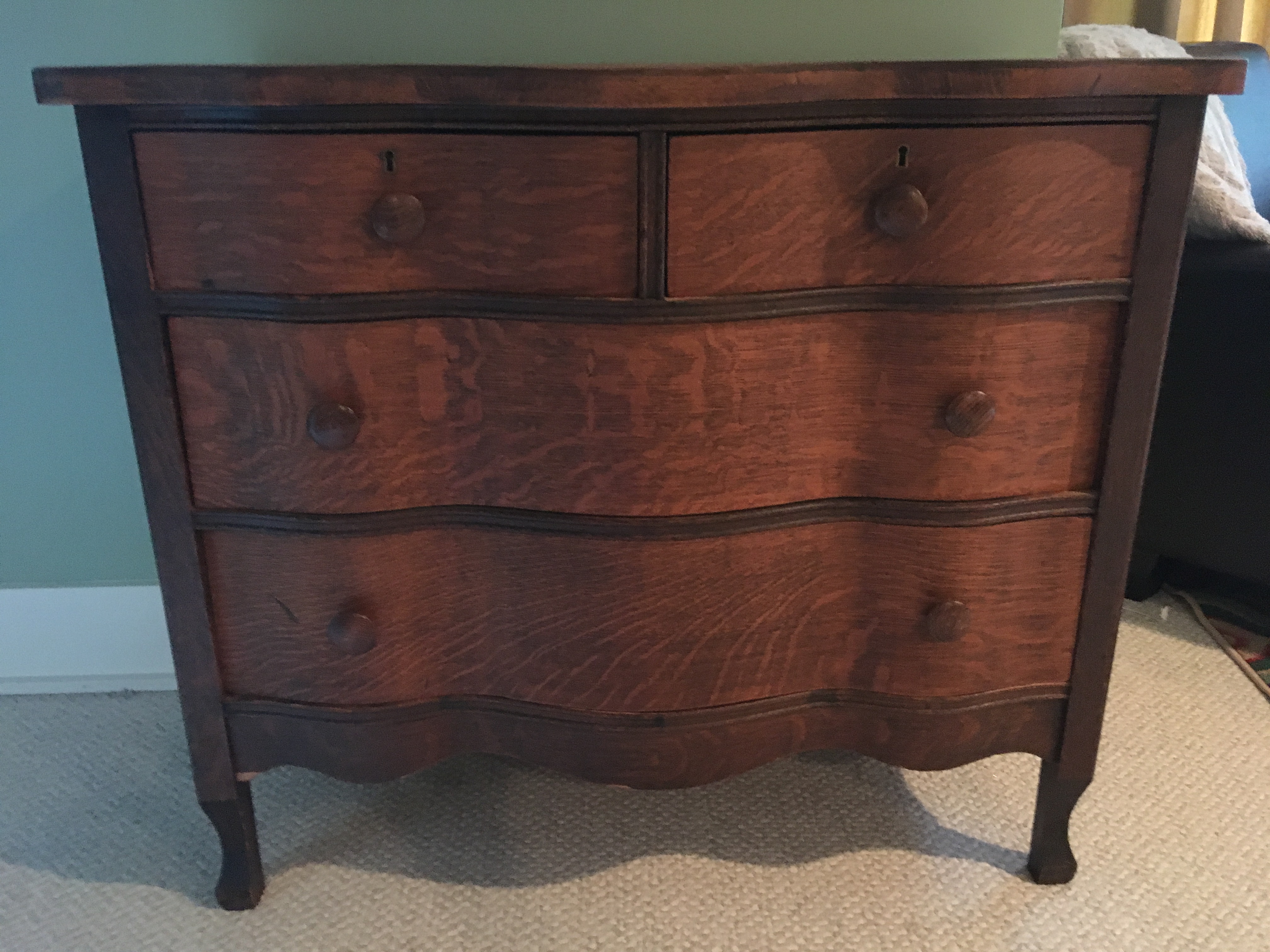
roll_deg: +0.2
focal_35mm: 29
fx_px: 1064
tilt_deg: -21.4
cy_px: 476
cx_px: 635
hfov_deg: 61.7
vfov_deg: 48.2
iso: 500
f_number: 2.2
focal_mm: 4.15
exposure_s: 1/15
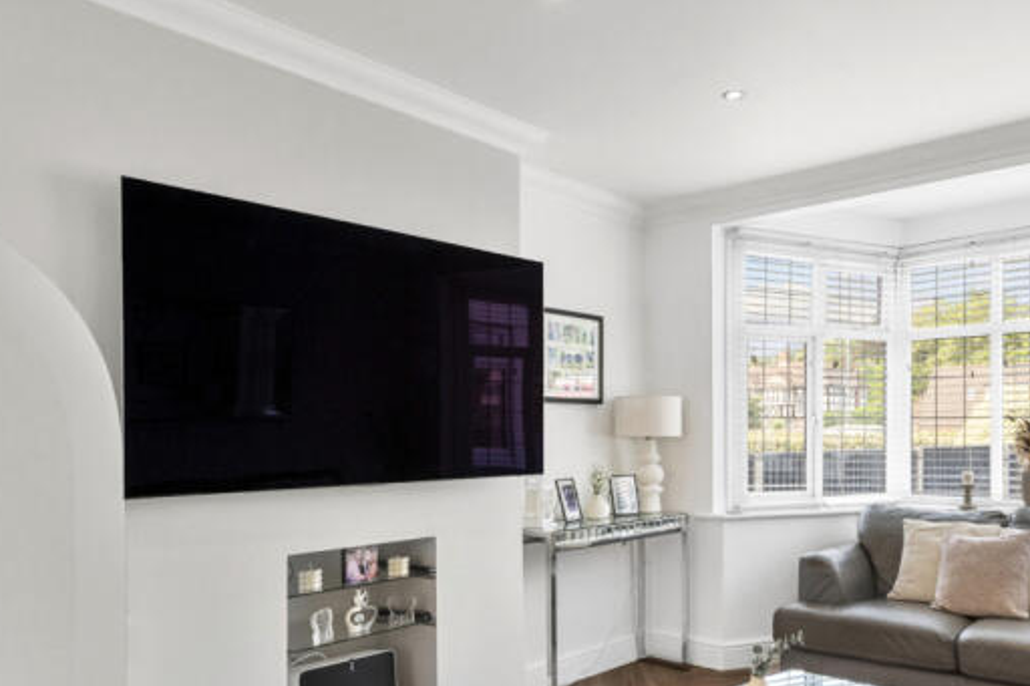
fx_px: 801
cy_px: 442
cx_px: 646
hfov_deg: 64.5
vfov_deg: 45.8
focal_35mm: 28
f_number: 16
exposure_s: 1/3
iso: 200
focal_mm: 14
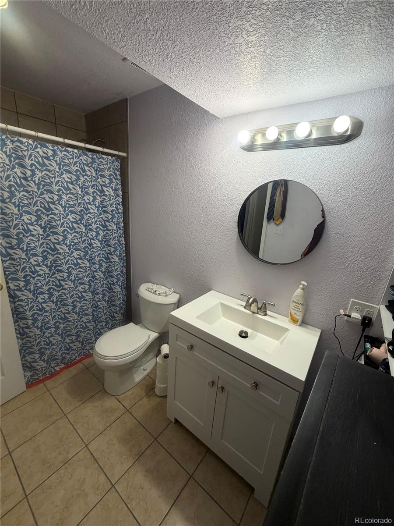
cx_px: 197
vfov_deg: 102.1
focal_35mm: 14
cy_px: 263
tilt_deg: -17.0
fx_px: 212
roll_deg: -3.8
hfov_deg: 85.7
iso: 200
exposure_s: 1/120
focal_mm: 2.22
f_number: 2.2
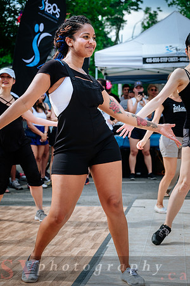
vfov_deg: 27.0
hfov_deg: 18.2
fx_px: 594
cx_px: 95
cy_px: 143
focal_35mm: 75
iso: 200
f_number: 4
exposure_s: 1/640
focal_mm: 50
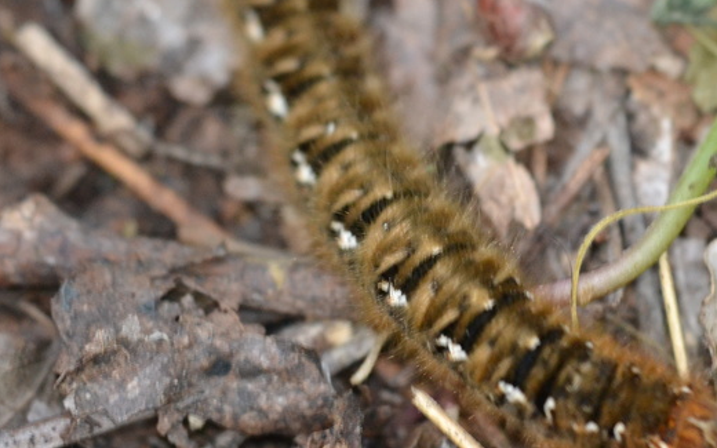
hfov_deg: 4.0
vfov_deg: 2.5
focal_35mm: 522
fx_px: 10199
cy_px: 227
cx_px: 433
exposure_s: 1/60
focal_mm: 185
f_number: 3.5
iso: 2000
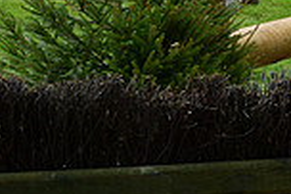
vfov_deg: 4.0
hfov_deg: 5.9
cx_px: 553
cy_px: -85
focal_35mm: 343
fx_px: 2770
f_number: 9
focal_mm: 90
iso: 2000
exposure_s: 1/1000
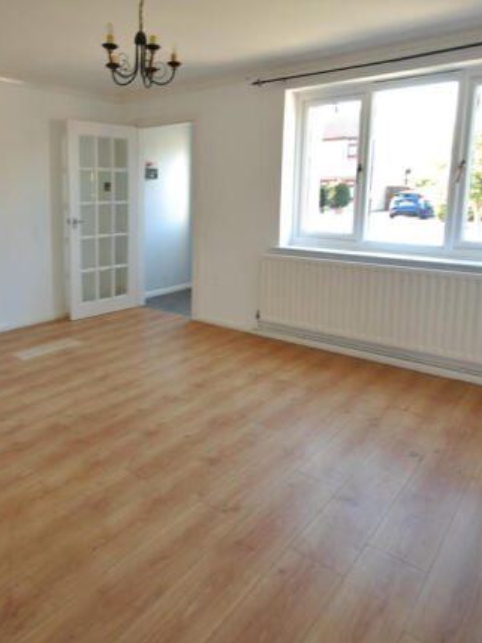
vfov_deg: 76.4
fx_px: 409
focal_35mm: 22
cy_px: 324
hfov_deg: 60.8
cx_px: 210
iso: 200
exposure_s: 1/10
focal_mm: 10
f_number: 4
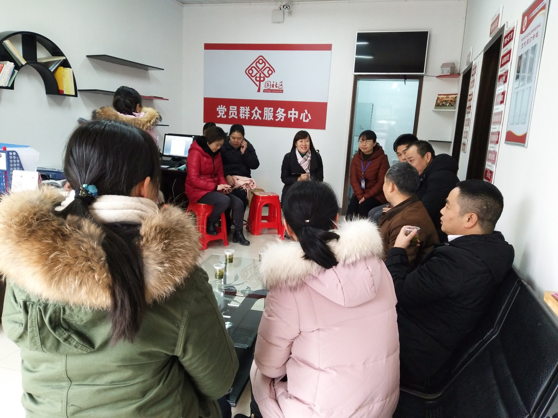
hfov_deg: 67.3
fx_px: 419
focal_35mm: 26
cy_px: 209
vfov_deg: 53.1
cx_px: 279
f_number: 2
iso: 250
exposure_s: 1/33.3
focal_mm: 3.88
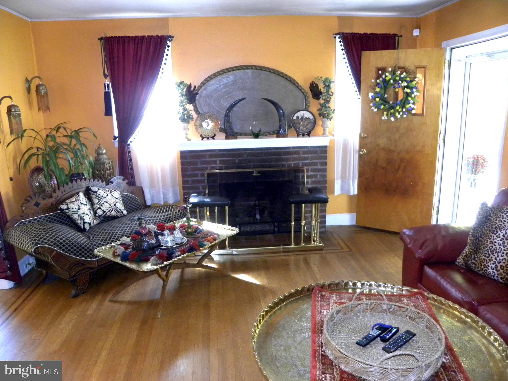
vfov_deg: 53.1
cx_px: 254
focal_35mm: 26
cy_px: 190
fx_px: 382
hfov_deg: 67.3
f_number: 2.8
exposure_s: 1/30
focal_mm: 4.6
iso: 400
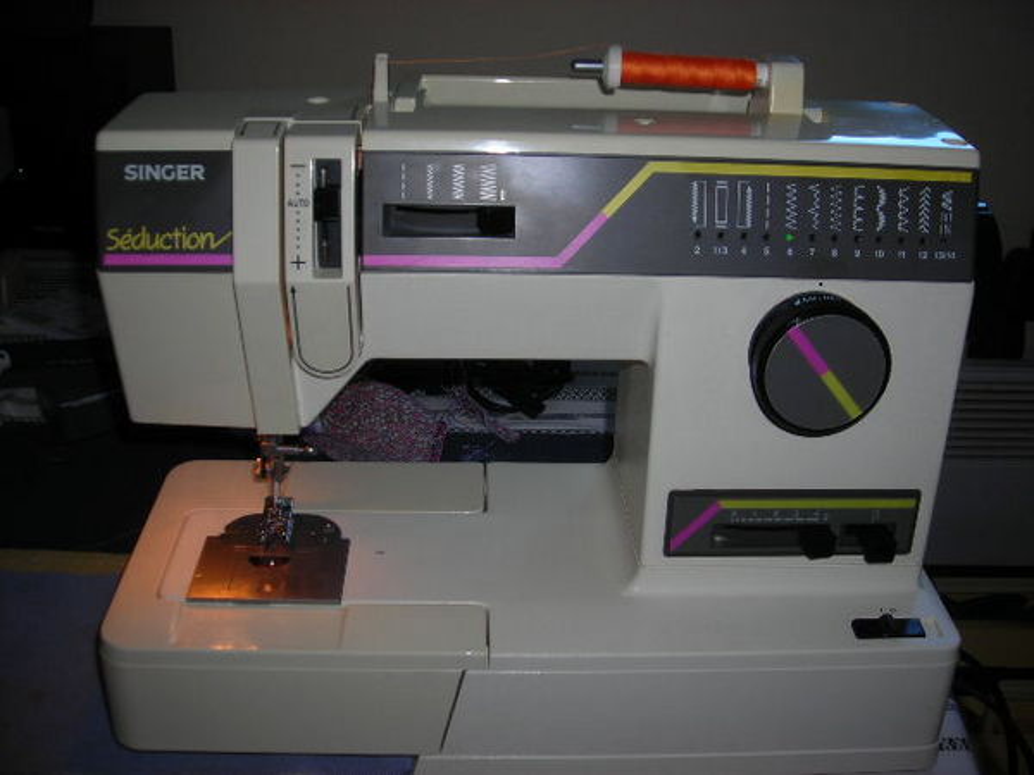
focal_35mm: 38
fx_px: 1135
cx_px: 517
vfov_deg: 37.7
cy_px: 388
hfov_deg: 49.0
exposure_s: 1/60.1
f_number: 3.2
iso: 50
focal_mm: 6.3
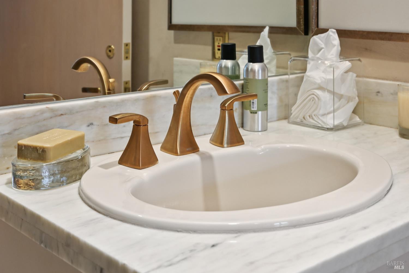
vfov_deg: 27.0
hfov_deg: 39.6
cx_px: 204
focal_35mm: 50
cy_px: 136
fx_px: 568
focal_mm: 50
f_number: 9
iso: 1600
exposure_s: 1/100
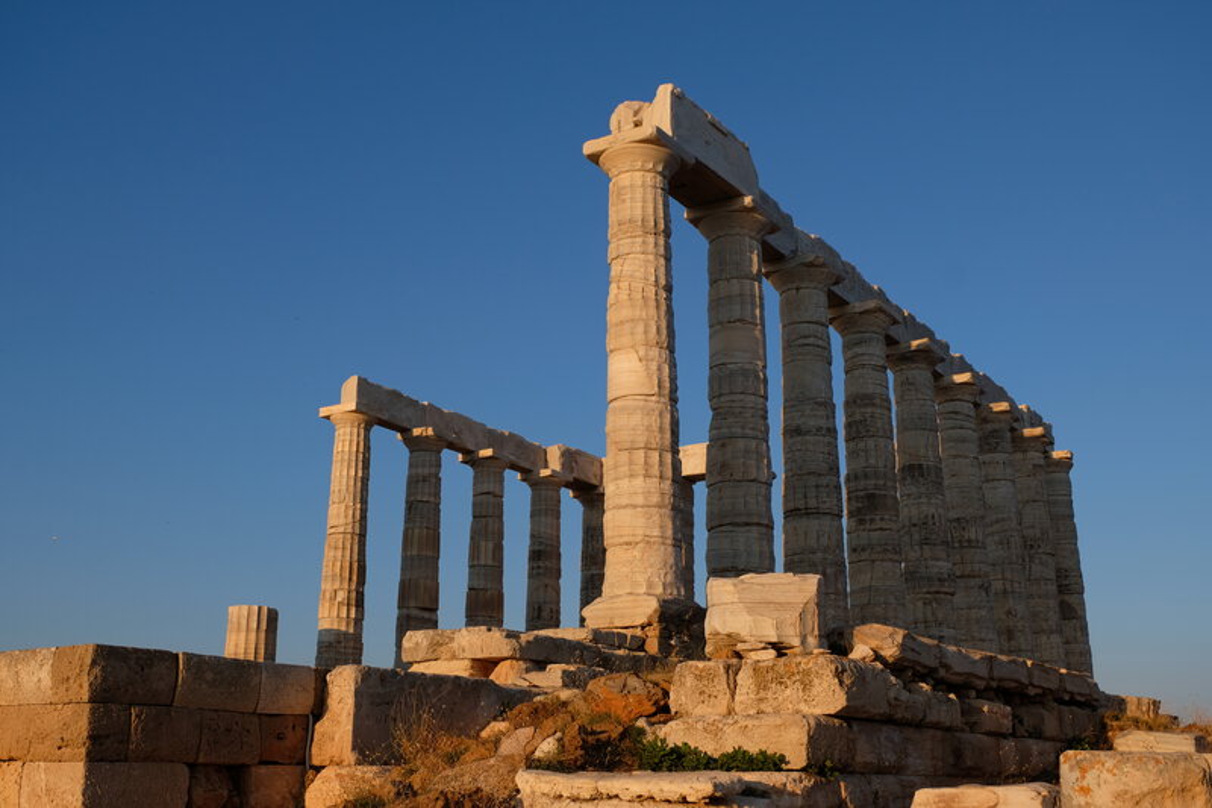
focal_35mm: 40
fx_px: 1346
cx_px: 606
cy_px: 404
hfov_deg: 48.5
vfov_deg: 33.4
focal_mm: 26.9
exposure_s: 1/480
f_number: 8
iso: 200
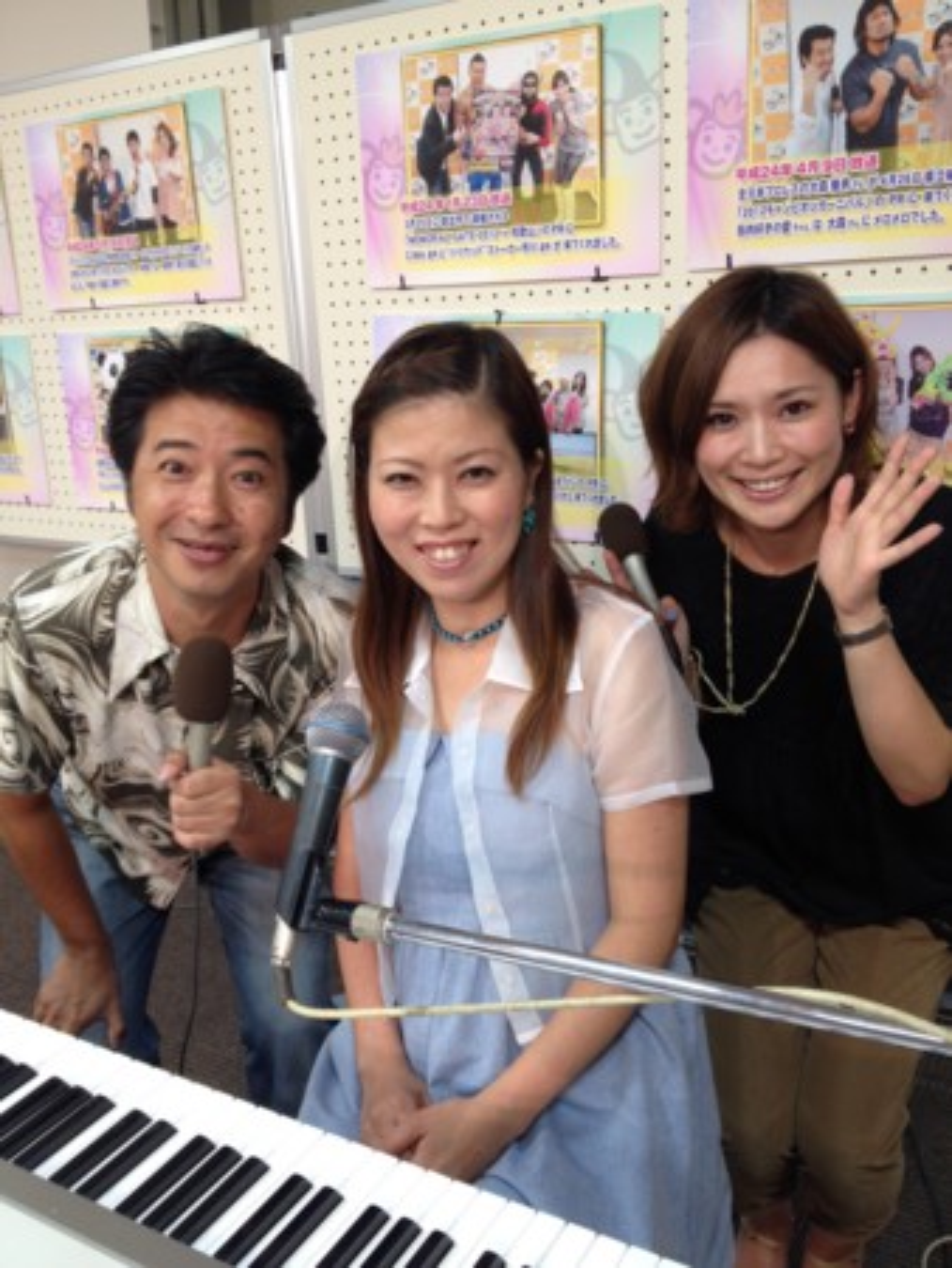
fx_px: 1282
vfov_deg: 52.6
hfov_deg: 40.7
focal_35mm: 35
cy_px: 634
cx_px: 476
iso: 80
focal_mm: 4.28
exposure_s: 1/24
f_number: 2.4
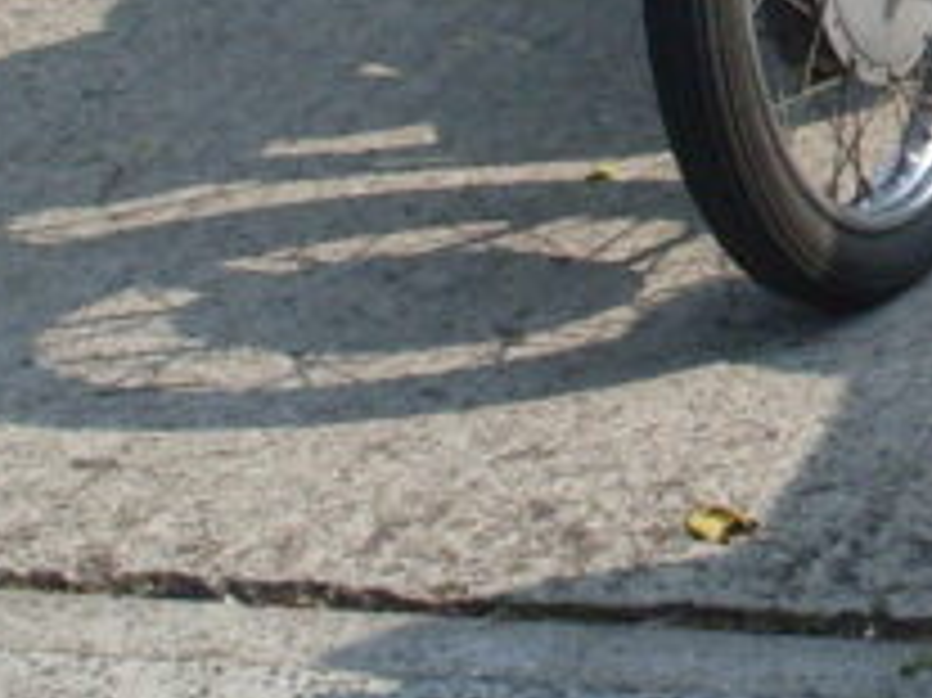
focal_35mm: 188
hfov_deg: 9.8
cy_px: -450
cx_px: 1810
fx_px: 5059
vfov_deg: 7.7
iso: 80
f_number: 8.4
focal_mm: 6.3
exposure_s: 1/180
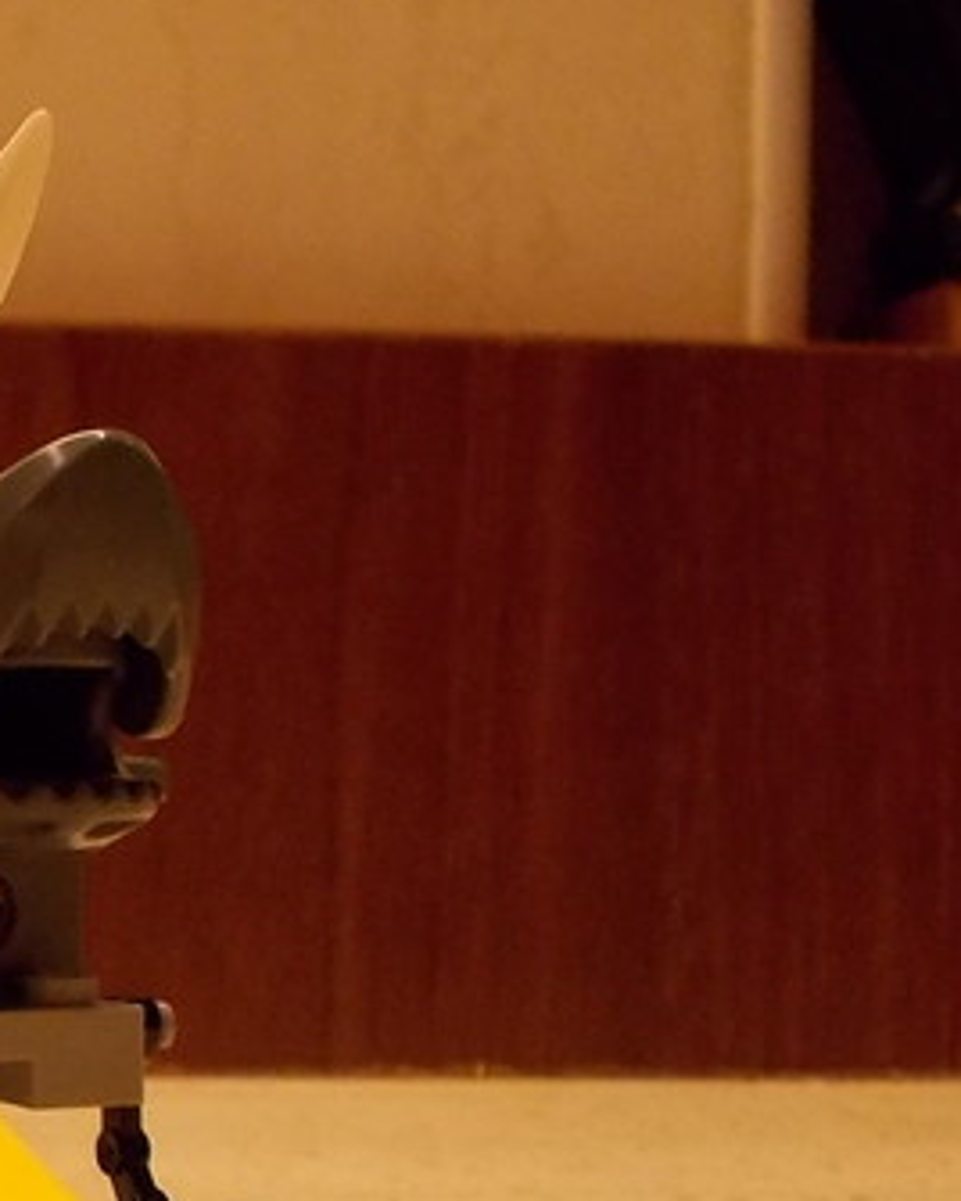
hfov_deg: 17.5
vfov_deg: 24.6
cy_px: 984
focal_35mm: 76
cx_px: -606
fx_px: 2702
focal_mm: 4.1
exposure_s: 1/25
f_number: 3.3
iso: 250
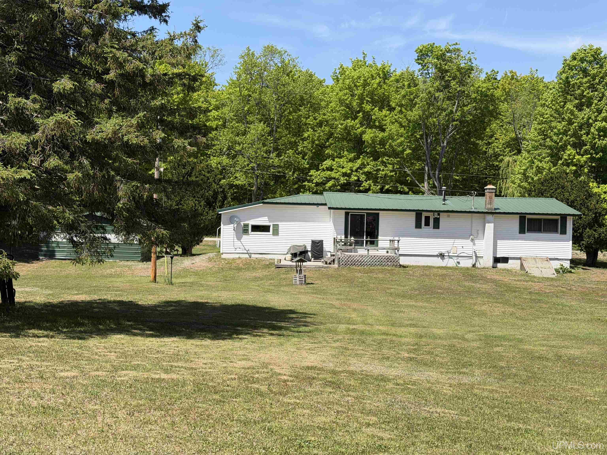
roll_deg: -0.9
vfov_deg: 30.3
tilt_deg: -0.9
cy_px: 228
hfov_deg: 39.7
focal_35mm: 48
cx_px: 304
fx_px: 842
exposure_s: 1/3534
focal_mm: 6.76
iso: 64
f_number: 1.78
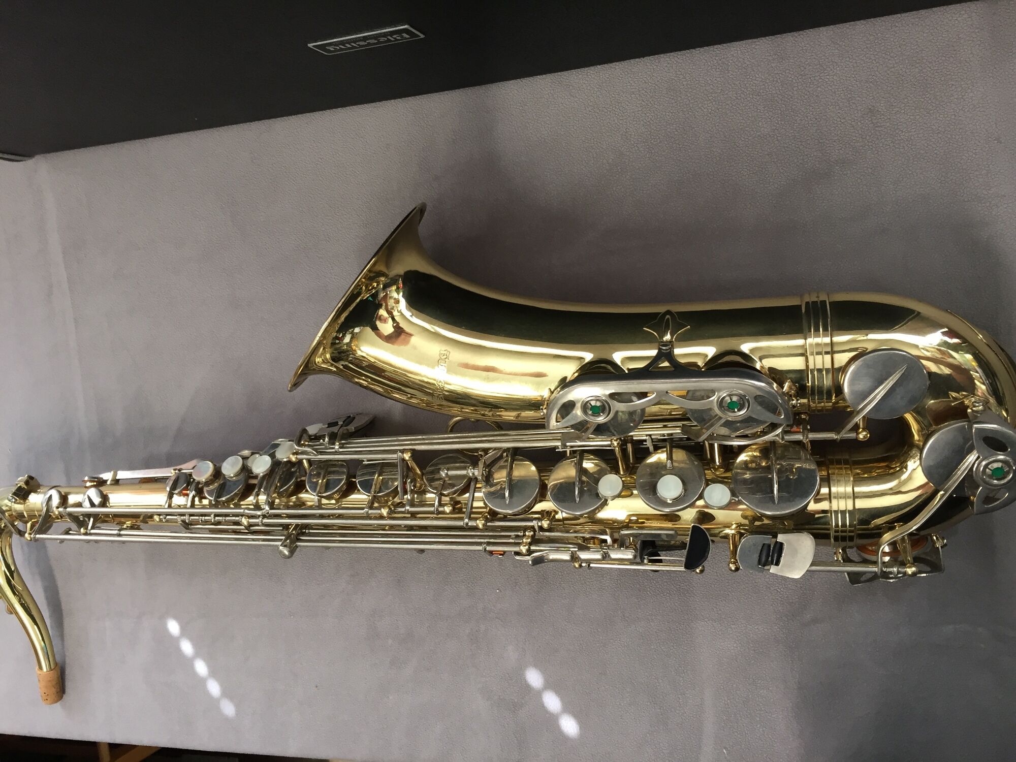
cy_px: 381
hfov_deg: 61.7
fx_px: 851
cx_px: 508
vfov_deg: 48.2
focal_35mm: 29
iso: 80
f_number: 2.2
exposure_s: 1/33
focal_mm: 4.15
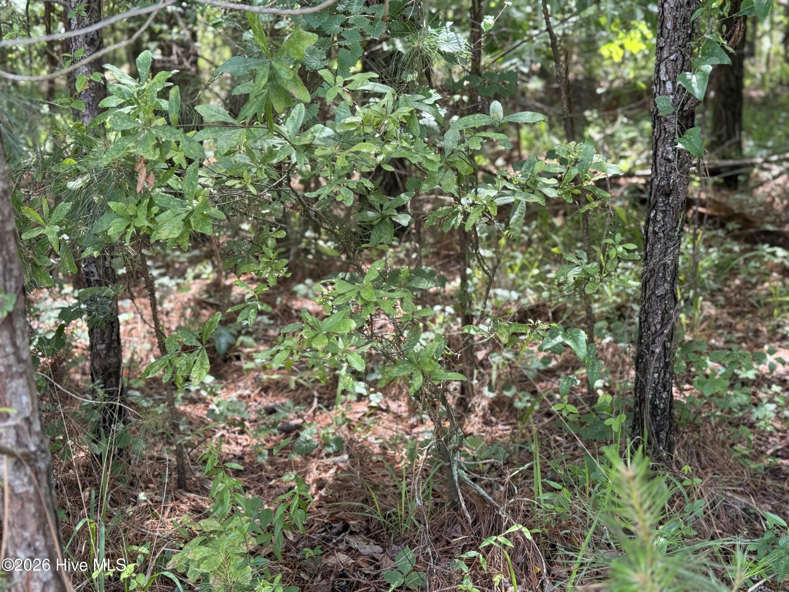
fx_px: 1094
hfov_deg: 39.7
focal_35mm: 48
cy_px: 296
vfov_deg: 30.3
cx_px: 394
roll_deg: -0.6
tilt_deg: -9.5
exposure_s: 1/162
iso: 64
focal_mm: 6.76
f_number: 1.78
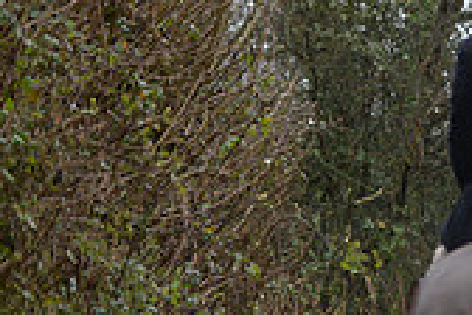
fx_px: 5900
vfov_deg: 3.1
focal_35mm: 450
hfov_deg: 4.5
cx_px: 812
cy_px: 304
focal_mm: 130
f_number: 3.2
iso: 1600
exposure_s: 1/800
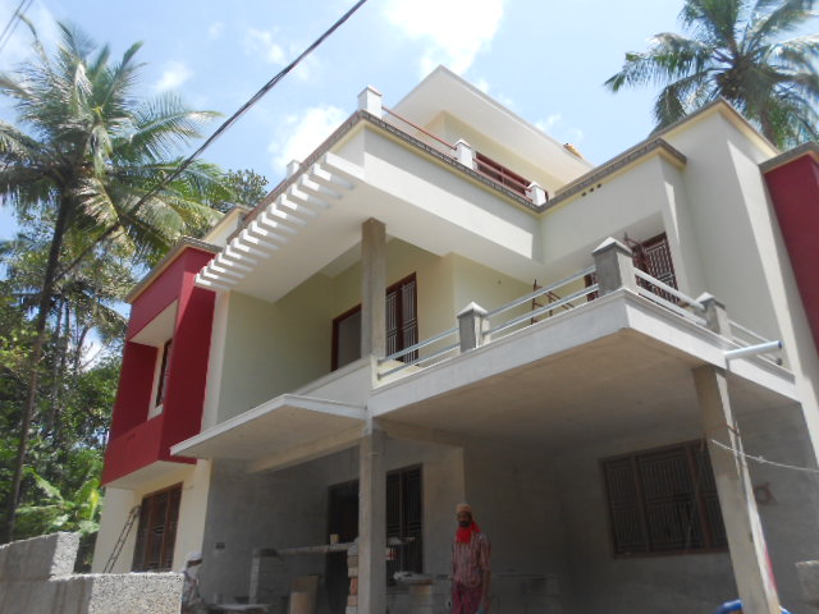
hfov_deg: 67.3
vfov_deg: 53.1
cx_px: 410
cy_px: 307
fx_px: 615
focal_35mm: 26
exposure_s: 1/500
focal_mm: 4.6
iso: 80
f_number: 3.2
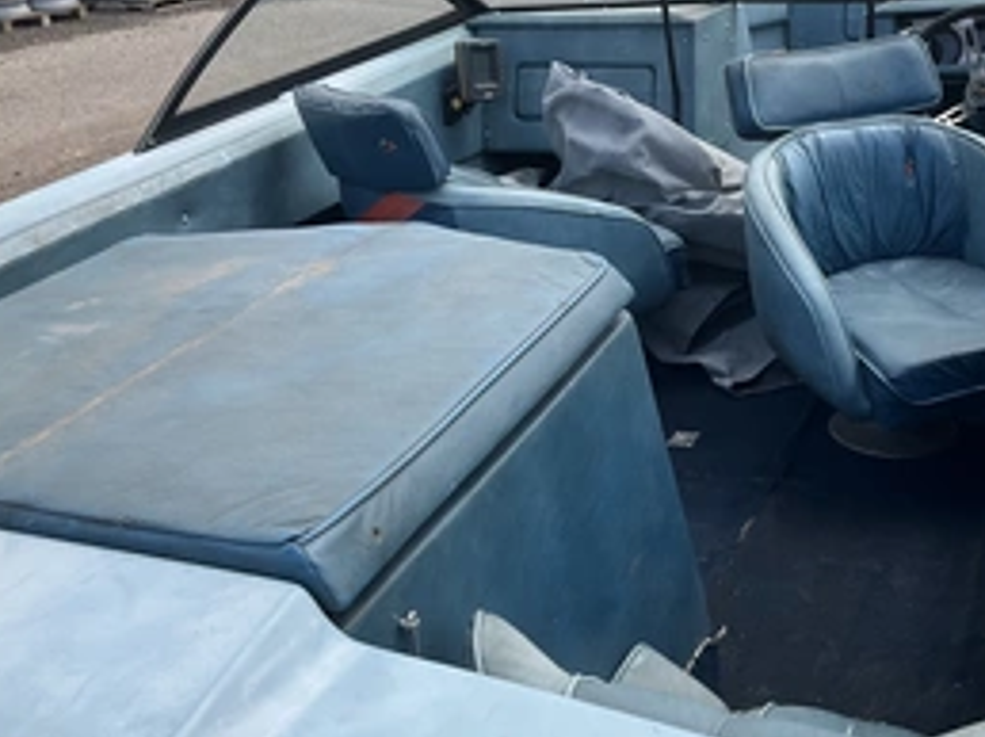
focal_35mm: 45
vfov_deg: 32.1
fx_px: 1279
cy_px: 363
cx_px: 645
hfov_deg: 41.6
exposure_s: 1/1098
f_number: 1.8
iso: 25
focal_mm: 3
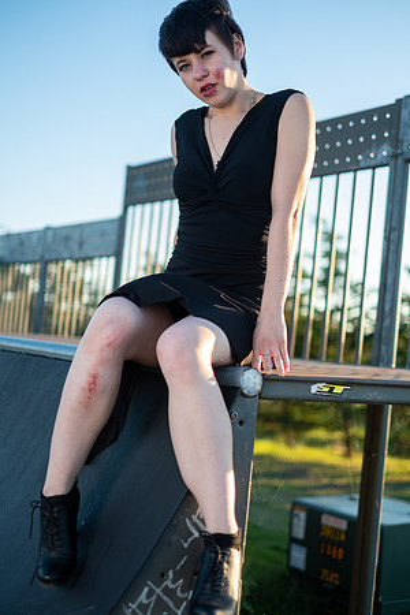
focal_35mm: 53
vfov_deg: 37.5
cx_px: 205
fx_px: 905
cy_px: 308
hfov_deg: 25.5
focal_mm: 35
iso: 200
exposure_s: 1/2000
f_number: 1.4
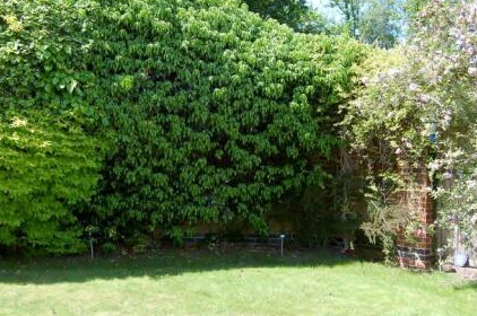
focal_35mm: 42
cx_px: 200
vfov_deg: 31.7
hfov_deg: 46.3
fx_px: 556
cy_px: 124
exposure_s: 1/500
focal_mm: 18
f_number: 5
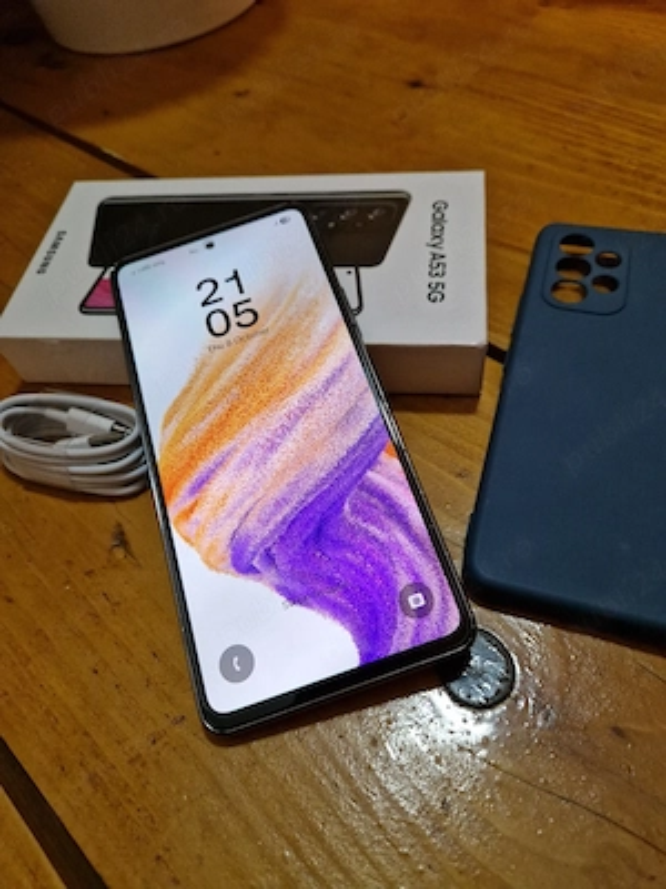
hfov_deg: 58.9
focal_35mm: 23
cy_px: 444
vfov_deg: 73.9
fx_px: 590
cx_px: 333
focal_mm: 5.4
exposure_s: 1/100
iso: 64
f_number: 1.8
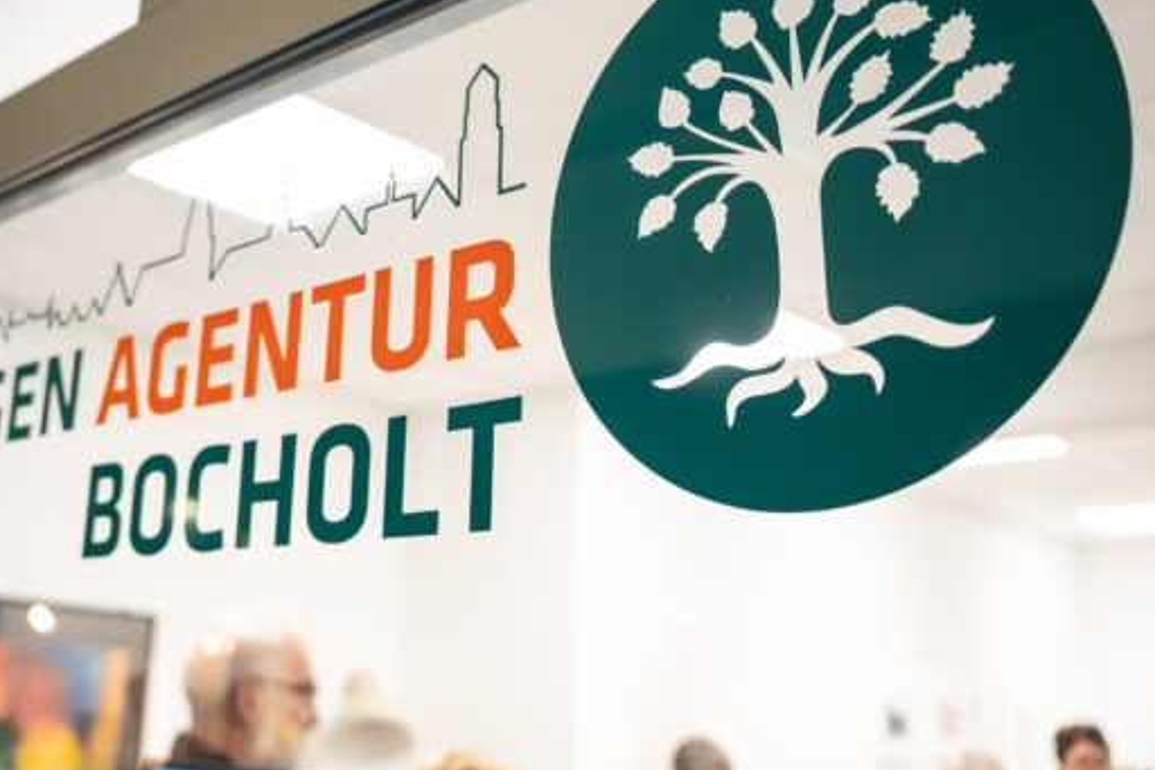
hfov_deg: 45.9
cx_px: 415
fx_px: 1347
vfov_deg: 31.7
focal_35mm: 42
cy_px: 289
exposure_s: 1/100
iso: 640
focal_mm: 30.9
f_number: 2.8
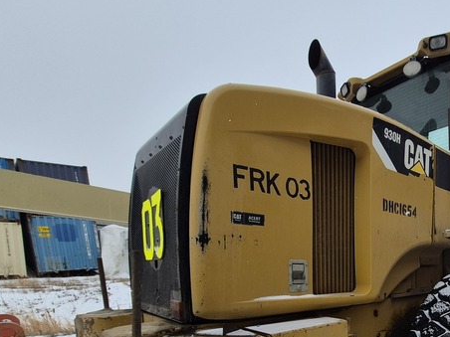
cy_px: 276
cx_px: 389
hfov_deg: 64.0
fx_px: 299
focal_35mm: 23
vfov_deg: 54.3
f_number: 2.2
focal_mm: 1.74
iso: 50
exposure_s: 1/1516
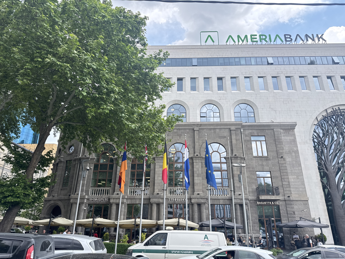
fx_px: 239
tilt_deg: +22.8
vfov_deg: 56.8
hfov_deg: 71.6
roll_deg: +0.0
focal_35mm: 24
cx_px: 172
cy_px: 130
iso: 80
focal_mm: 6.76
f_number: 1.78
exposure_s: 1/925
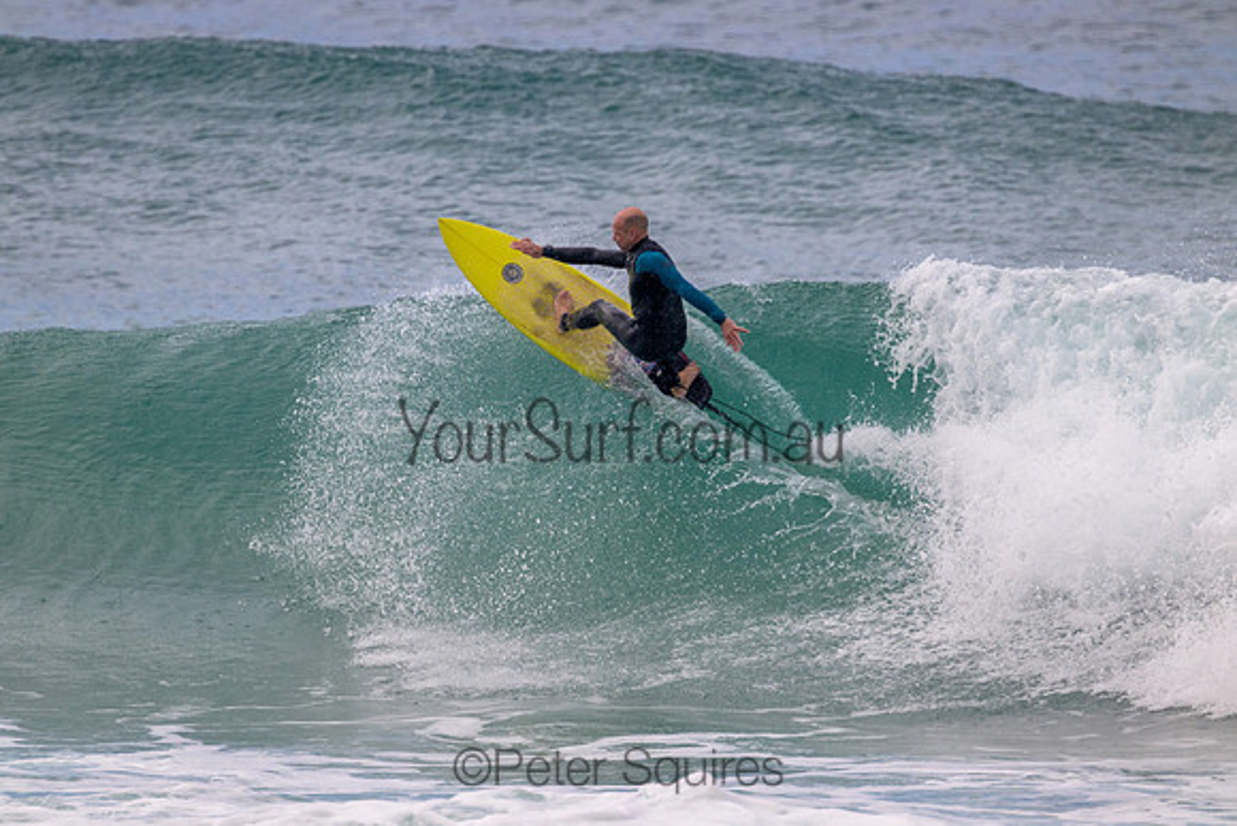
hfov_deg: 2.6
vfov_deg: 1.7
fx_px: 27494
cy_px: 413
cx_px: 618
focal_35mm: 800
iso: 1000
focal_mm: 800
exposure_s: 1/2000
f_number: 11
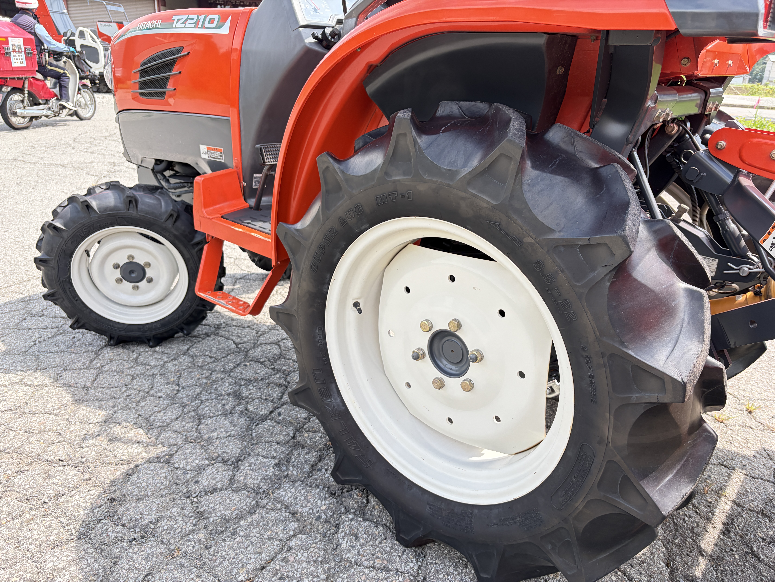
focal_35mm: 26
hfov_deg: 67.3
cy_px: 291
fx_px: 582
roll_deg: -2.0
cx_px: 388
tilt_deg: -20.9
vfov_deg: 53.1
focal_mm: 5.96
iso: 50
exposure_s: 1/417
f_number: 1.6
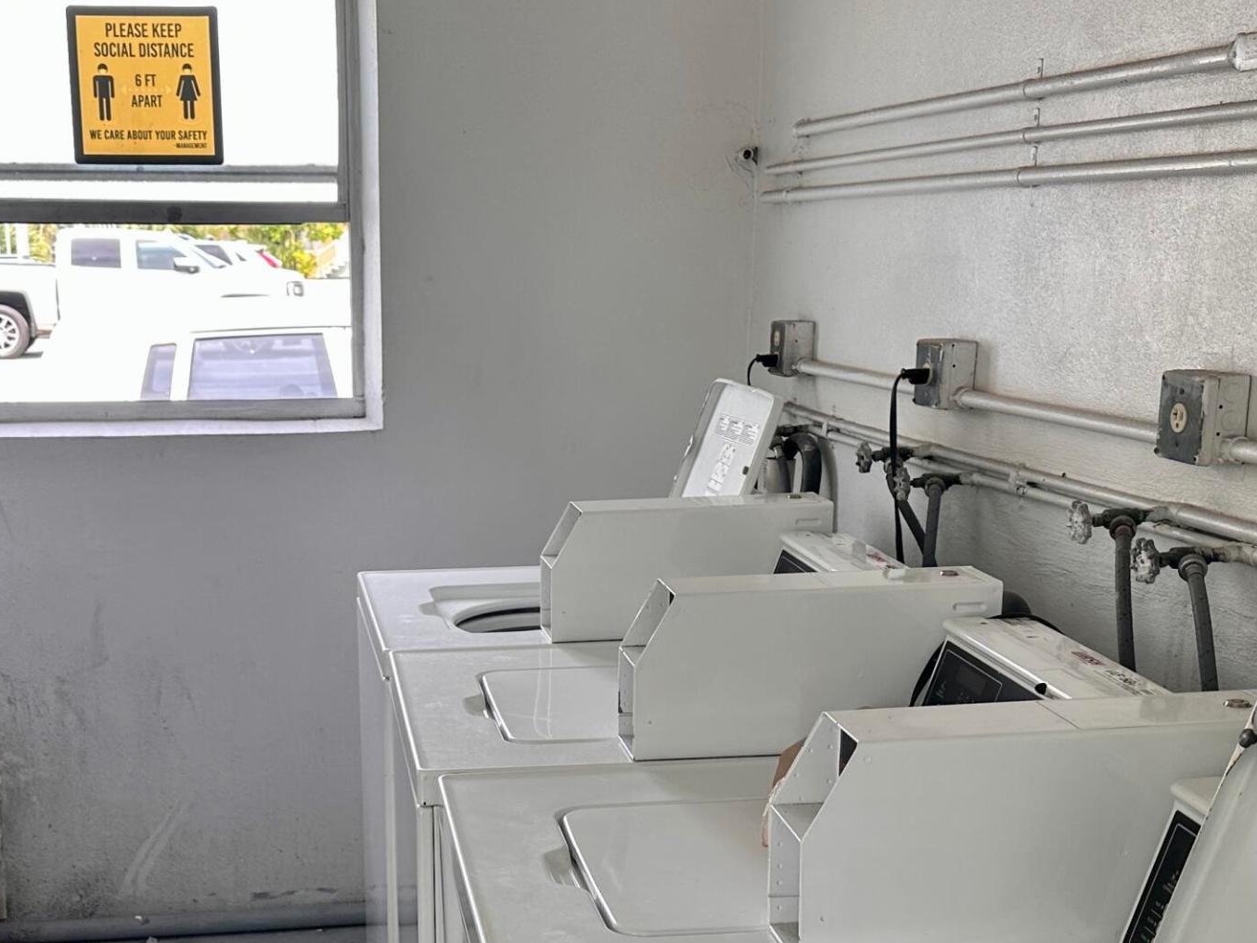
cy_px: 704
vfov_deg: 28.2
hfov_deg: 37.2
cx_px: 442
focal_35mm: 51
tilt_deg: -14.3
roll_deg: -0.6
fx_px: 1852
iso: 80
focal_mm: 6.86
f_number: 1.78
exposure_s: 1/200
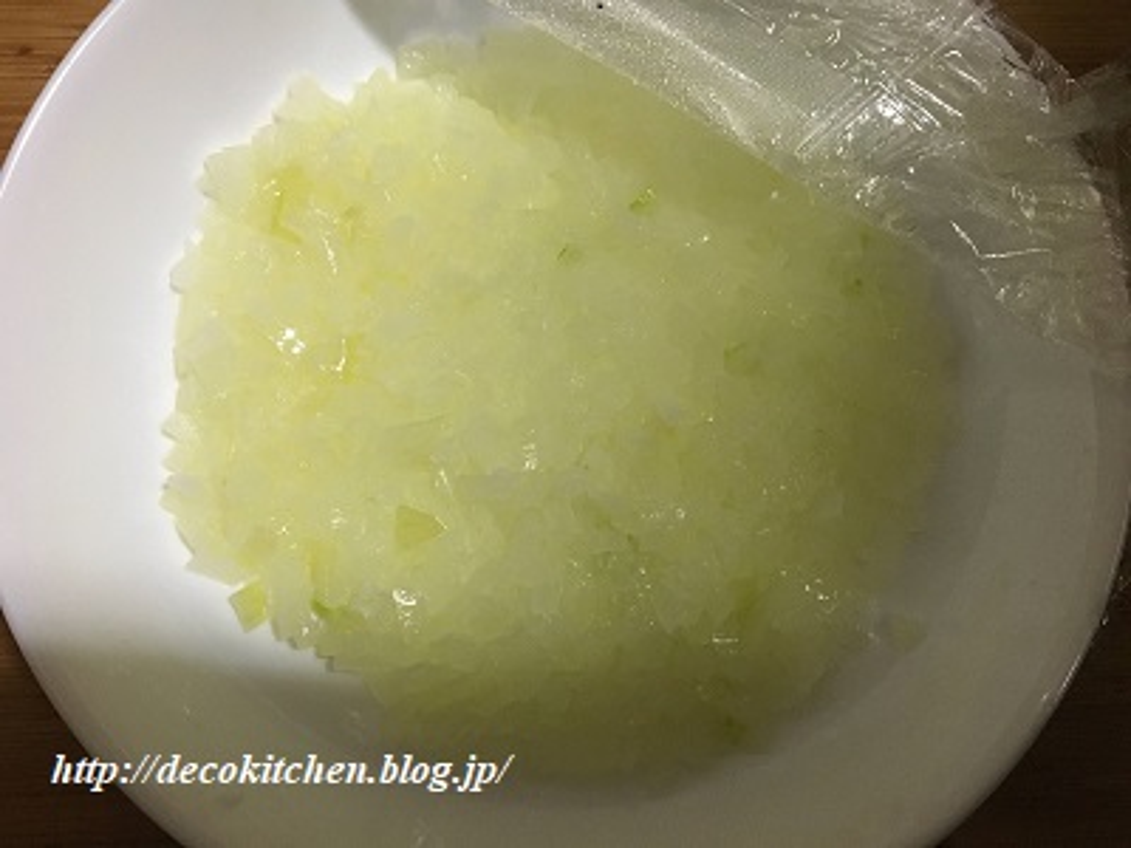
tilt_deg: -79.0
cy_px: 424
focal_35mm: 29
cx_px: 566
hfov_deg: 61.7
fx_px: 948
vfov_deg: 48.2
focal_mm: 4.15
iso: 200
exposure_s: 1/15
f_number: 2.2
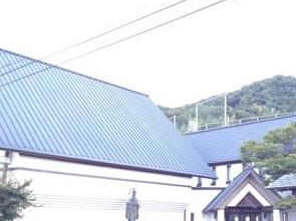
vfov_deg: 25.6
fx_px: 487
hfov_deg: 32.9
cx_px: 233
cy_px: 127
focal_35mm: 57
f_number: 2.4
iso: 400
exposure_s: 1/15
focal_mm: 4.28
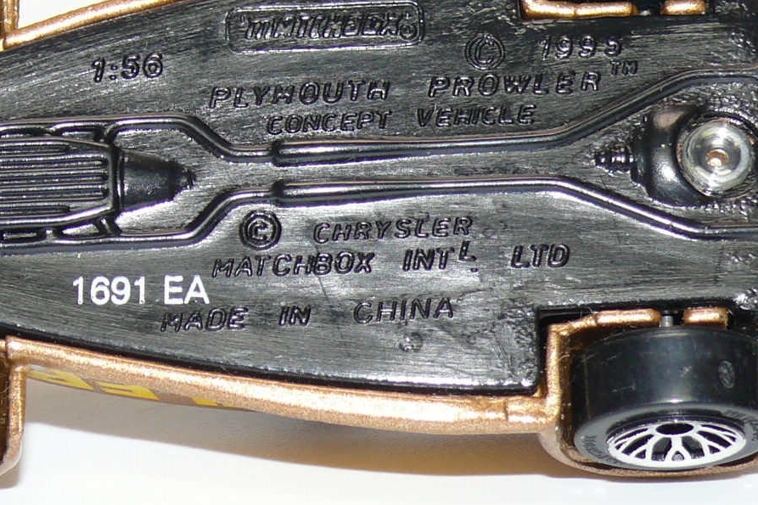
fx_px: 4042
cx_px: 290
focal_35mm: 192
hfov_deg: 10.7
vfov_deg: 7.1
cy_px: 176
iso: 100
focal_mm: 13.6
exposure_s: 1/30
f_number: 4
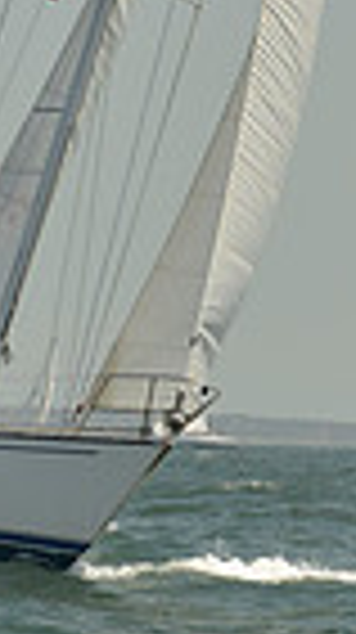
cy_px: -481
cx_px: 268
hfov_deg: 3.3
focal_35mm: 370
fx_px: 6228
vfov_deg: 5.7
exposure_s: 1/1250
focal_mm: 86
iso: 200
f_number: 9
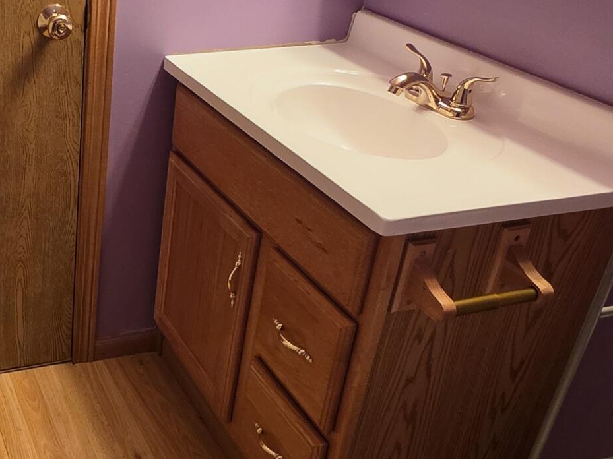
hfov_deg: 40.4
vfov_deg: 34.3
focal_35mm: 42
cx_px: 31
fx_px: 743
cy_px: 215
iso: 320
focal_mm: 2.2
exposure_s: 1/60
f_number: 1.9
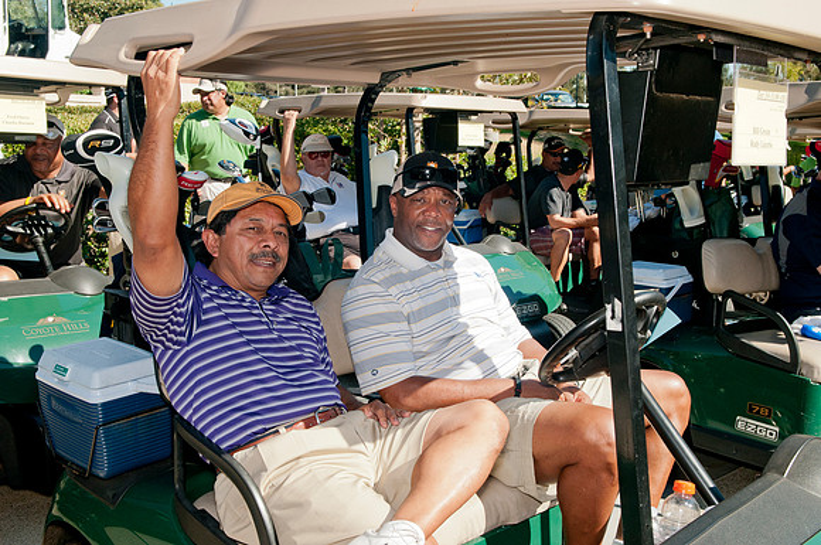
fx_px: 888
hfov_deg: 49.6
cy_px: 272
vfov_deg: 34.1
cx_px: 410
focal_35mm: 39
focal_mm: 26
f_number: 9
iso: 400
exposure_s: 1/200
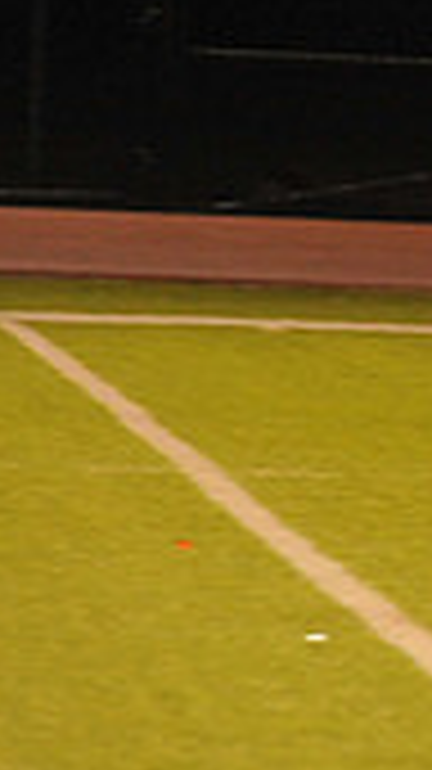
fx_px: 14480
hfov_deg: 1.7
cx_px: 1143
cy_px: 176
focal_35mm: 710
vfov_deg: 3.0
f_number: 6.3
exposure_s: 1/160
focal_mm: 200
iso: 3200
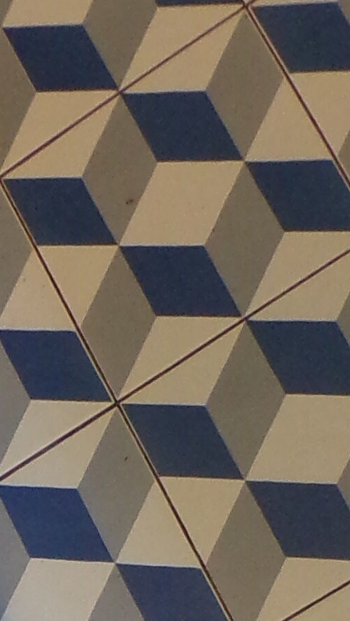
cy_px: 1074
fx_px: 2210
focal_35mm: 134
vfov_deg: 14.4
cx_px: 35
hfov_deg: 9.0
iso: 200
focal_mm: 4.3
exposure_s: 1/25
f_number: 3
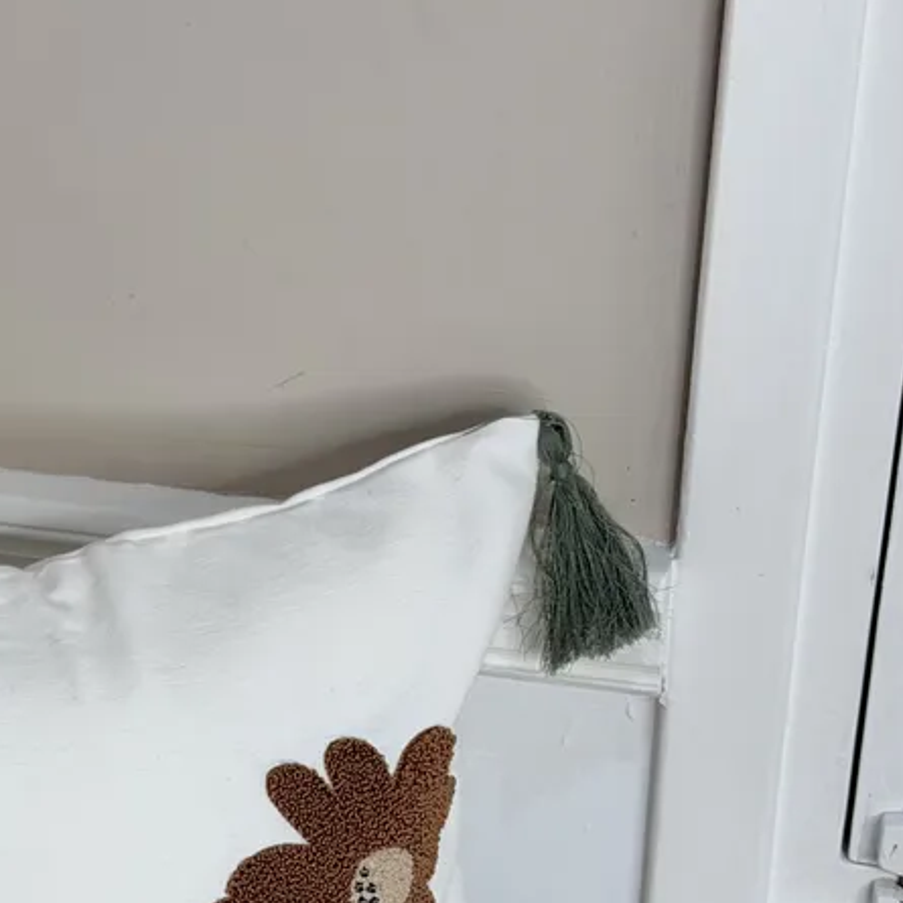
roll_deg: +0.0
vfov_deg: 16.6
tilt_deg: -28.8
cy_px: 832
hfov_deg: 16.7
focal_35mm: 103
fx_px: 3040
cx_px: 91
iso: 50
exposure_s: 1/100
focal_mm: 6.76
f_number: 1.78
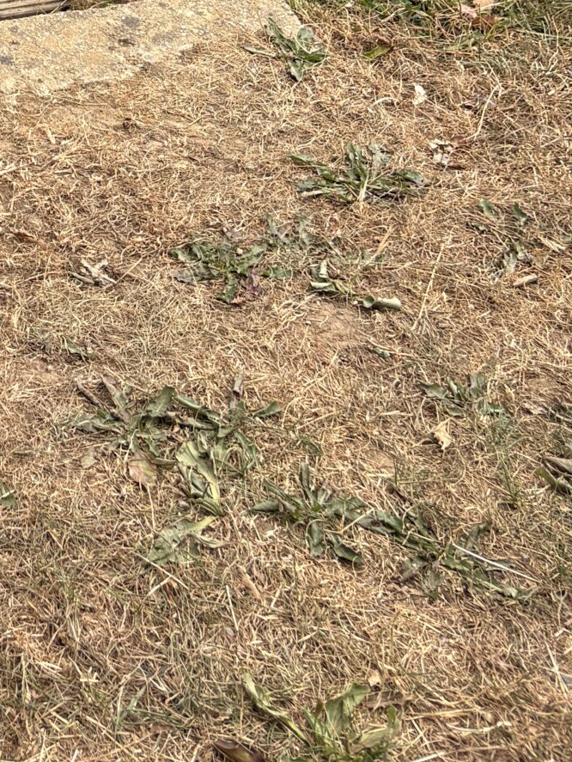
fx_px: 1651
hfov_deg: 18.0
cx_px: -227
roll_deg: -2.4
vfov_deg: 22.6
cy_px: -282
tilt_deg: -28.3
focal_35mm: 75
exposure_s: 1/1587
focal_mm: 5.96
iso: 50
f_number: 1.6
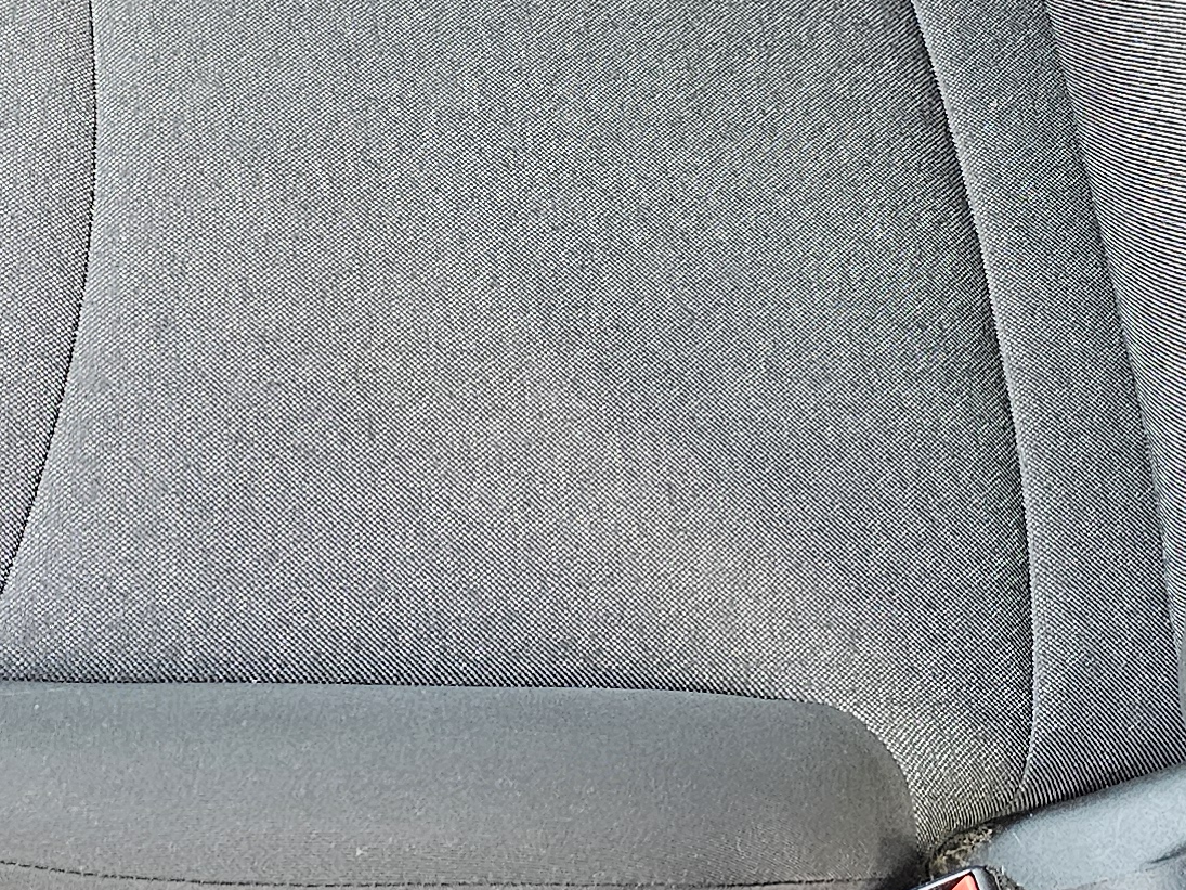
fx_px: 2878
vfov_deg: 17.4
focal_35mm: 84
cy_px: 184
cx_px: 501
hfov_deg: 23.3
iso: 800
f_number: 1.7
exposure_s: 1/100
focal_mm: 6.3
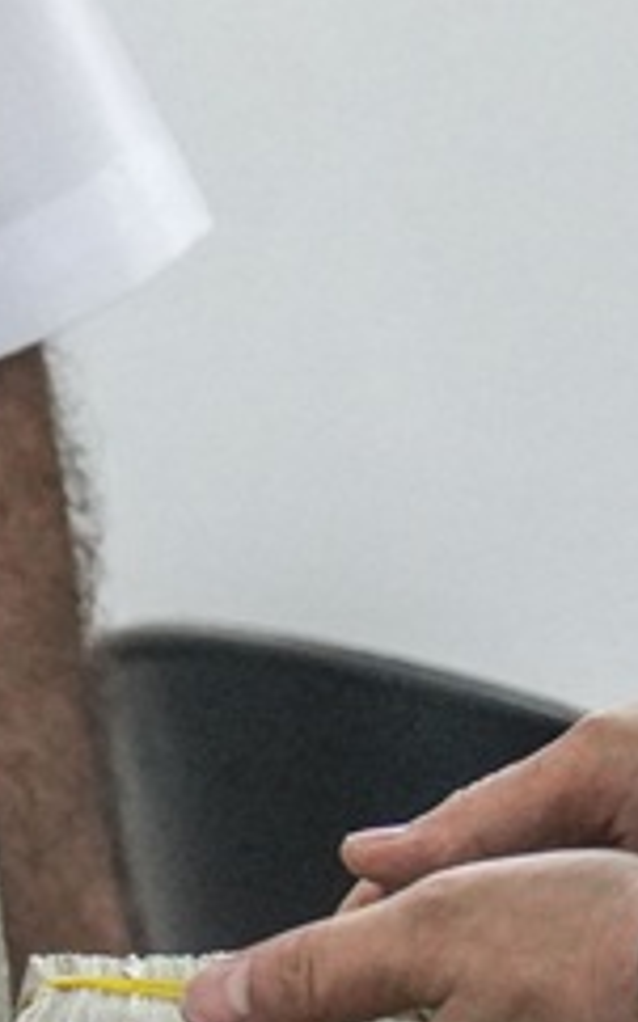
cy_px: 279
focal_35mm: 518
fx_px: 14428
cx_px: -676
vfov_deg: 4.1
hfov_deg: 2.5
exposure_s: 1/320
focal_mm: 63
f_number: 4
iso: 1600
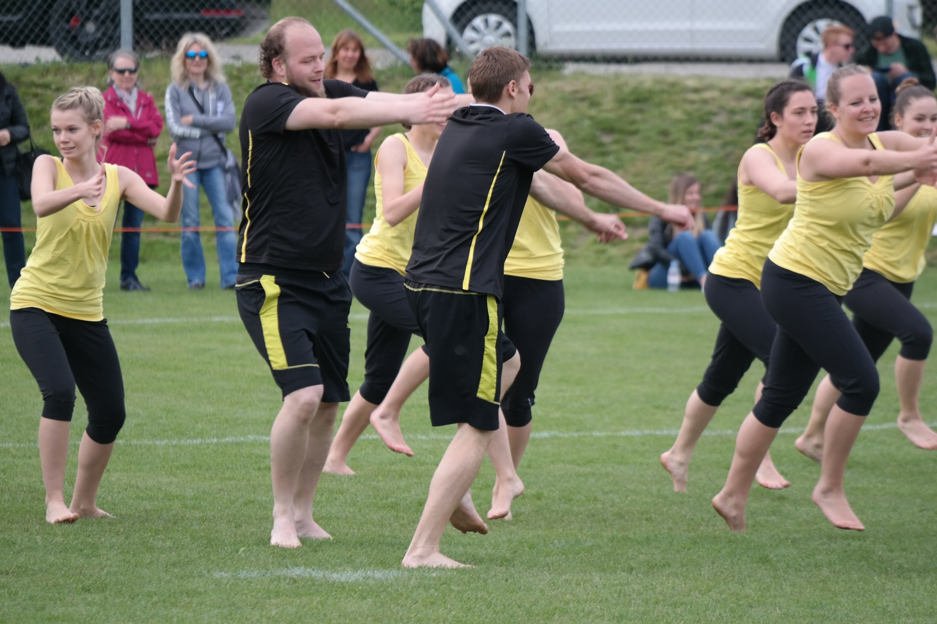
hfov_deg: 6.7
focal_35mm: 308
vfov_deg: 4.5
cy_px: 312
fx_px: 8014
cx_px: 468
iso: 200
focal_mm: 200
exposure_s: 1/250
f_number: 5.6
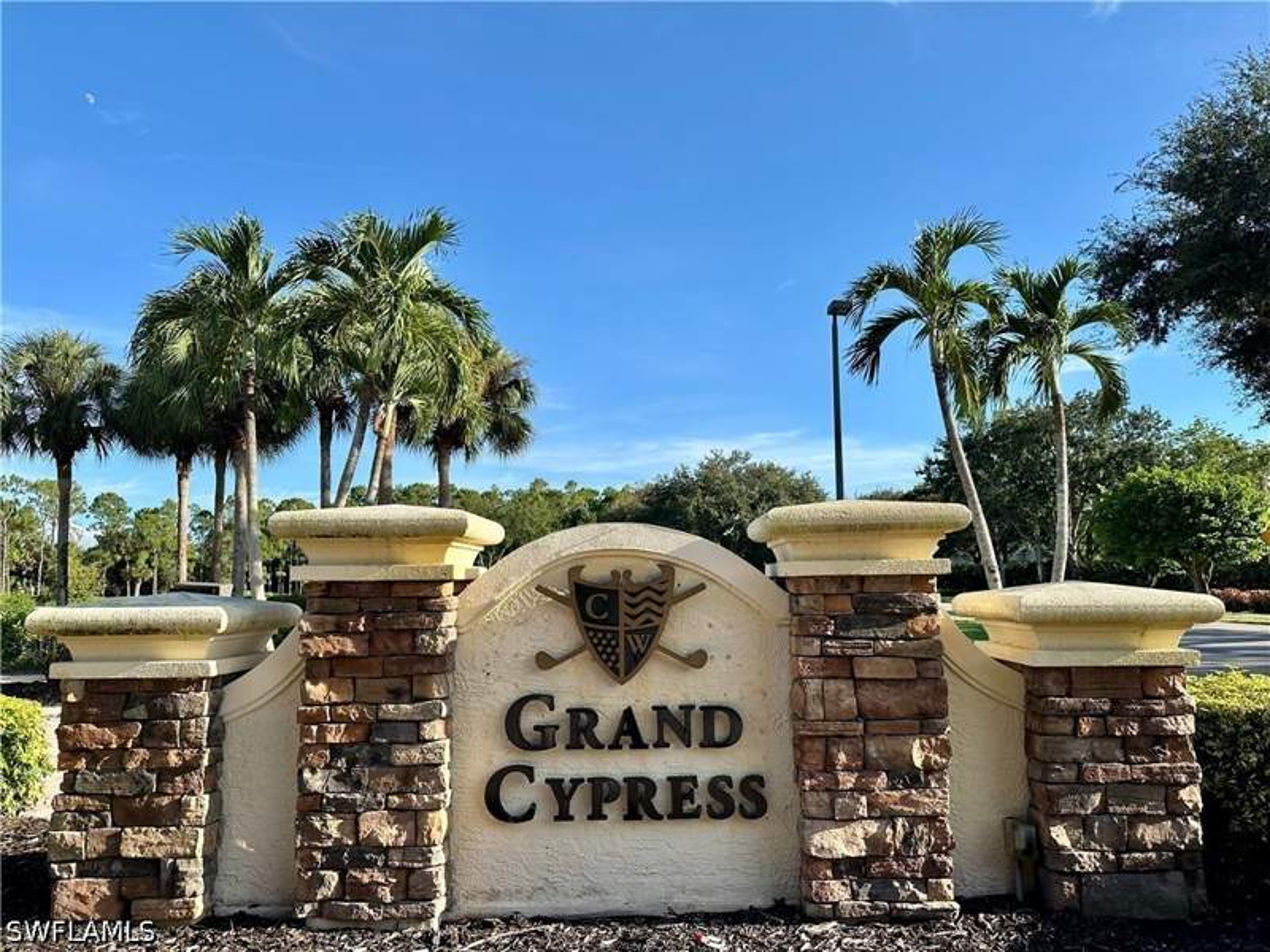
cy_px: 476
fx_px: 881
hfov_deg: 71.6
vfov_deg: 56.8
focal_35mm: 24
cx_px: 635
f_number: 1.78
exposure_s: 1/2732
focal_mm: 6.86
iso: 80
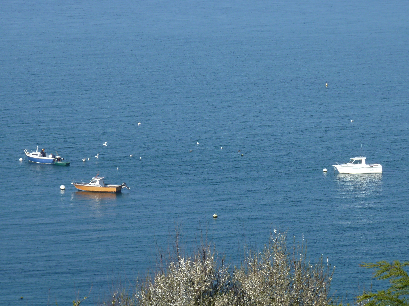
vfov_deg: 8.2
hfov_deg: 10.9
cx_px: 181
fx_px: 2139
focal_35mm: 181
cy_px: 118
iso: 80
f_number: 4.5
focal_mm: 22.5
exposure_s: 1/400
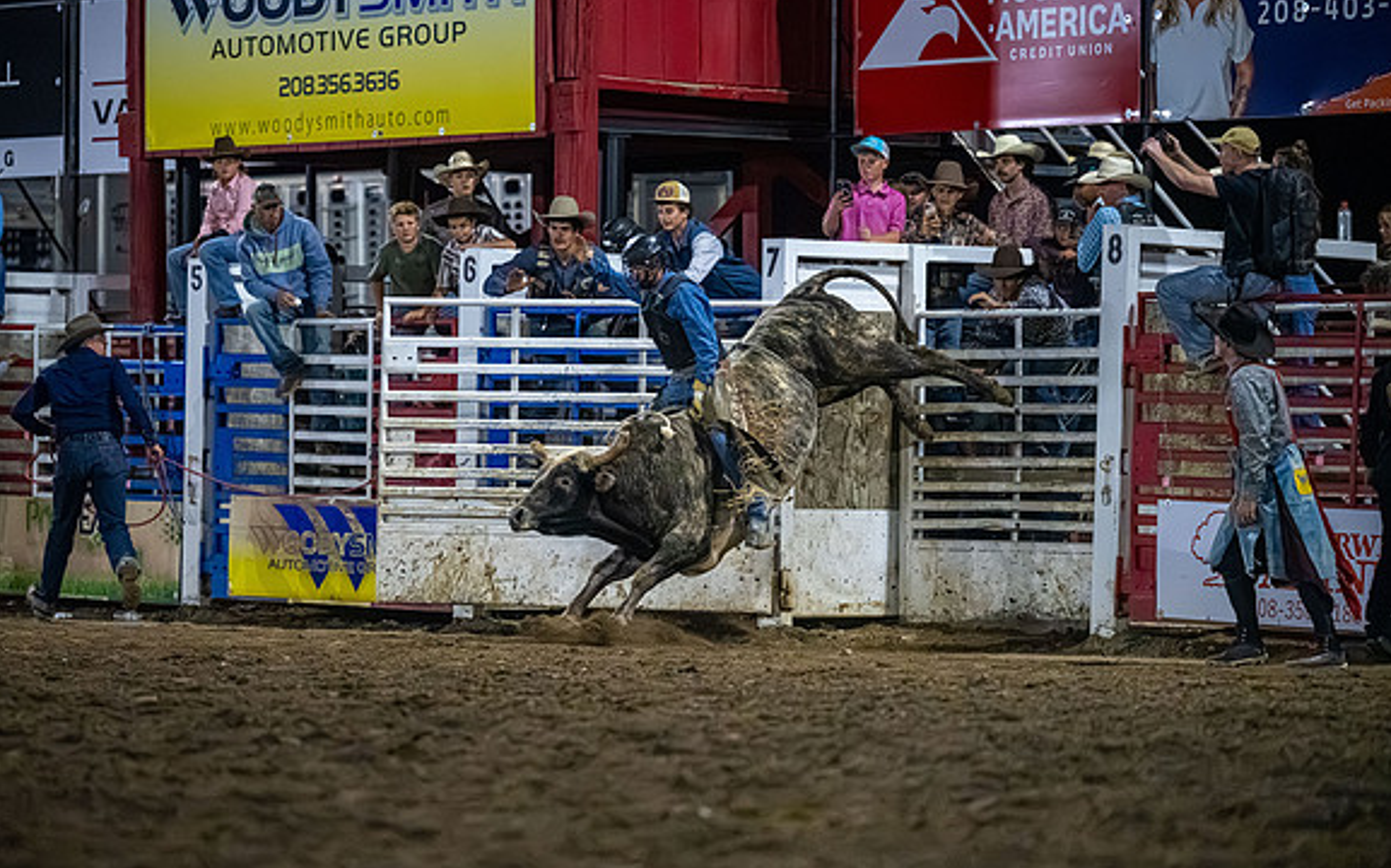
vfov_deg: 7.6
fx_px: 6555
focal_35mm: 173
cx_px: 631
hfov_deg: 12.1
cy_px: 469
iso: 6400
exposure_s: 1/800
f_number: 2.8
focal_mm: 150
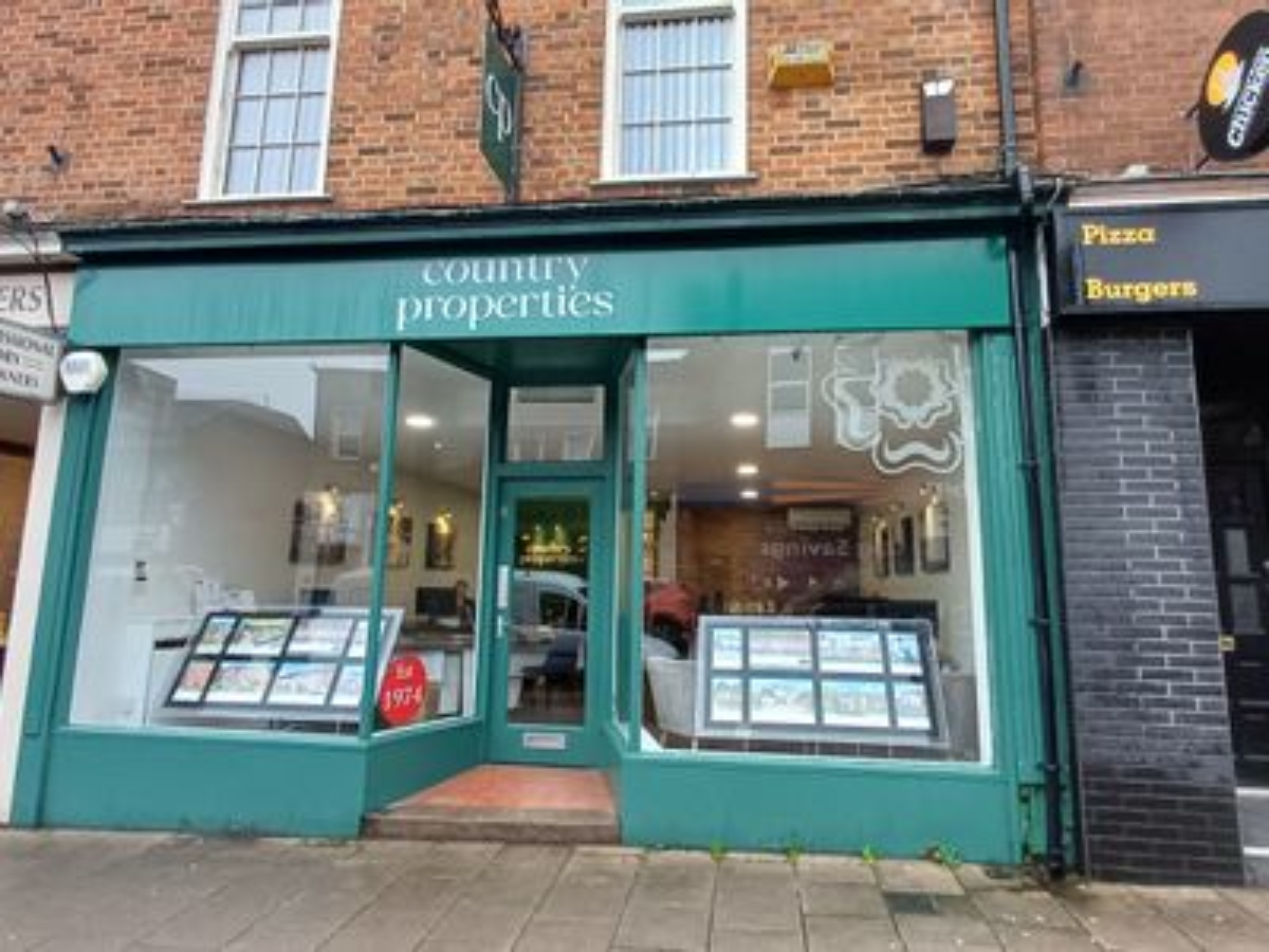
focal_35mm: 16
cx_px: 634
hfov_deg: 94.5
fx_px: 587
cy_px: 476
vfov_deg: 78.1
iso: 80
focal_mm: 1.64
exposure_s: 1/50
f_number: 2.2
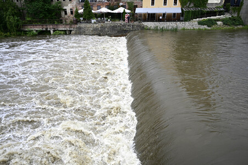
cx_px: 124
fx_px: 165
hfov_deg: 73.8
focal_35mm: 24
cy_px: 82
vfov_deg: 53.1
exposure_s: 1/320
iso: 100
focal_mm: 24
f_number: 2.8
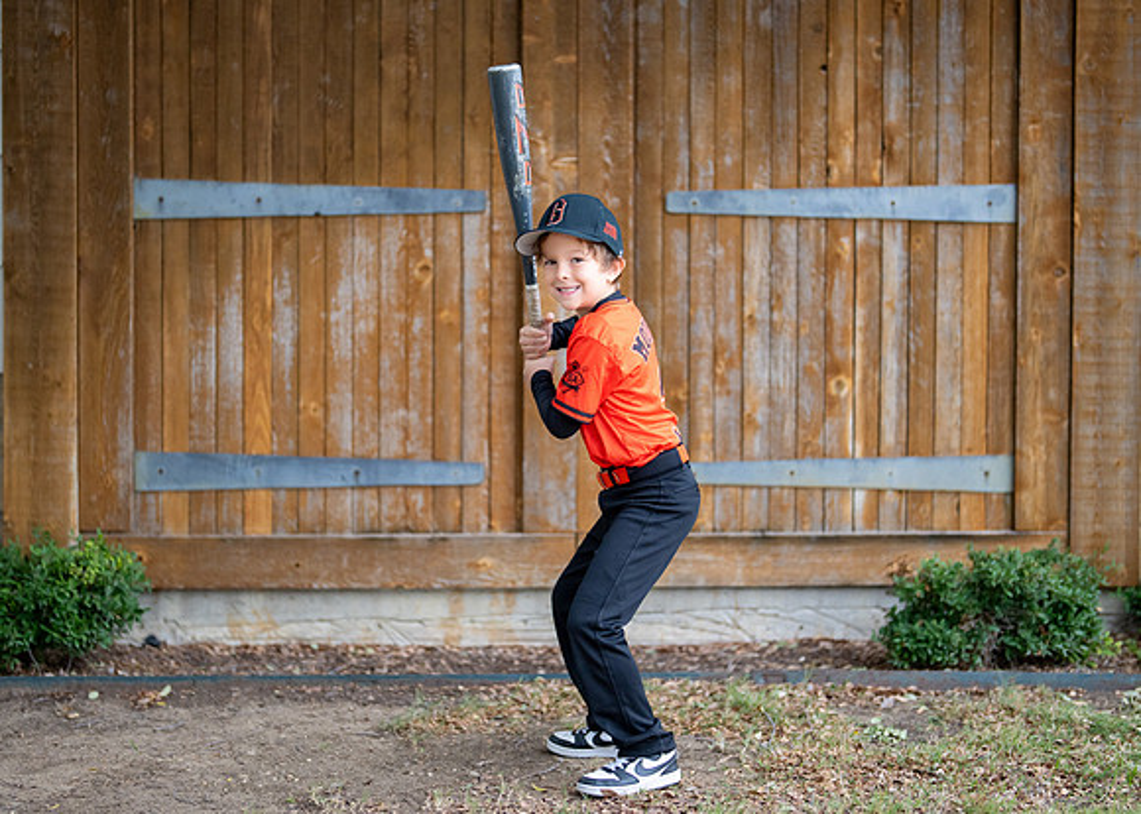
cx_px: 551
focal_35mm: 68
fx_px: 2207
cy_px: 387
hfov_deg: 29.0
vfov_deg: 20.9
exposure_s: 1/640
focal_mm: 50
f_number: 1.2
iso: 500
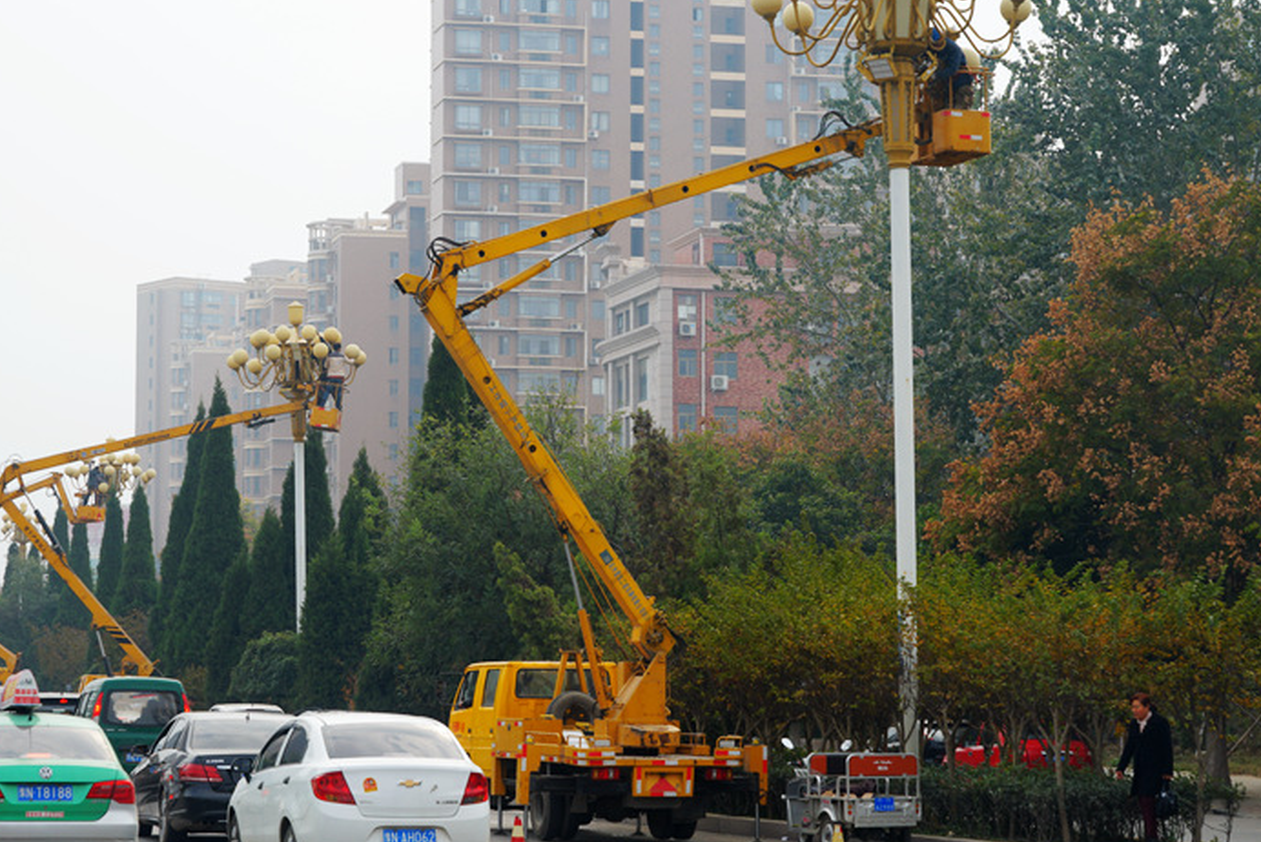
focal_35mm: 91
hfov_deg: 22.3
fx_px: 3189
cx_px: 501
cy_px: 375
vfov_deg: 15.0
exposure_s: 1/160
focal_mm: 70
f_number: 8
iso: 100
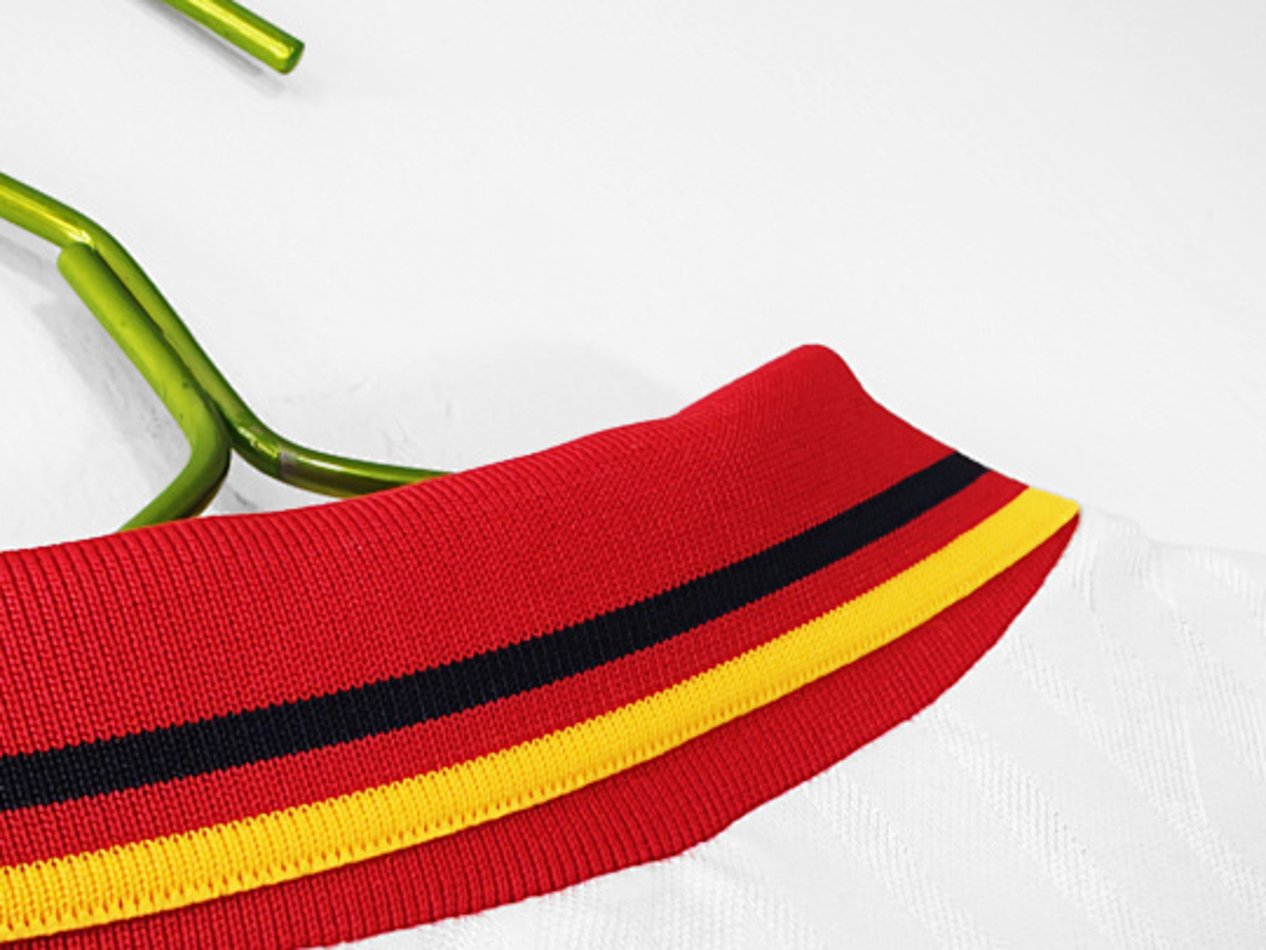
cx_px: 277
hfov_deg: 39.8
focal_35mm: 46
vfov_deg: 30.4
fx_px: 1682
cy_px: 816
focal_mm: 2.59
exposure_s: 1/50
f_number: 2.2
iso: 116
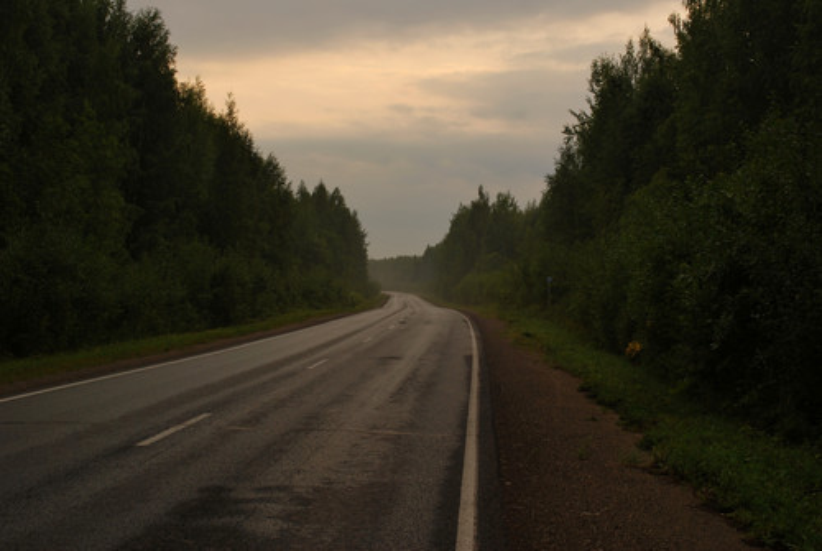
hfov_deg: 37.8
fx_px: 1201
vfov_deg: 25.8
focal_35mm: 52
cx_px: 411
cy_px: 276
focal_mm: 35
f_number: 10
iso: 110
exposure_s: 1/30
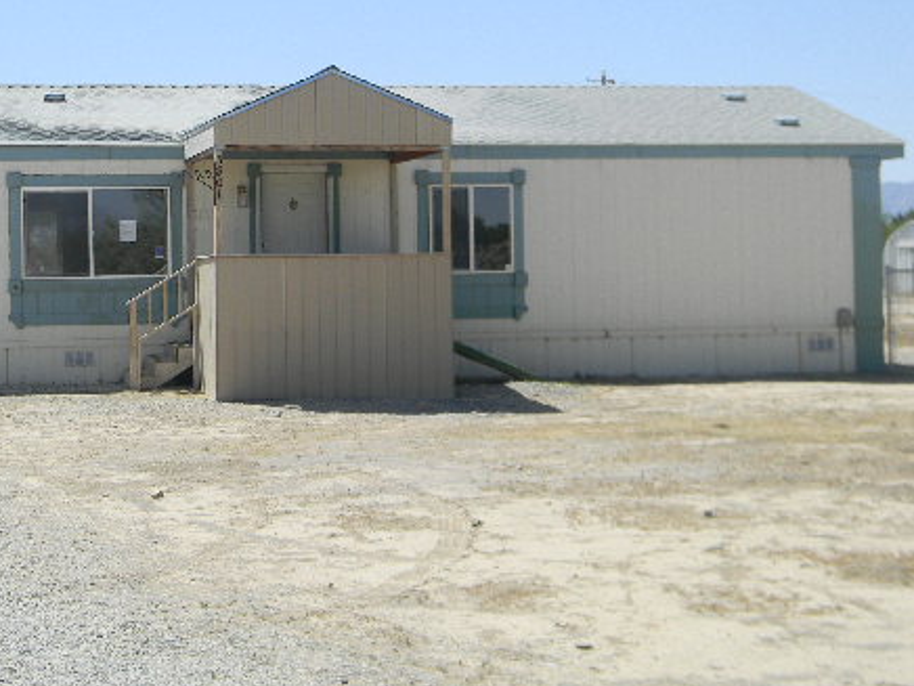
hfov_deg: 27.8
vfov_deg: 21.2
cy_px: 231
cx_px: 247
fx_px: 1822
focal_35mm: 69
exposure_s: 1/221
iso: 80
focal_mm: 8.6
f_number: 7.8
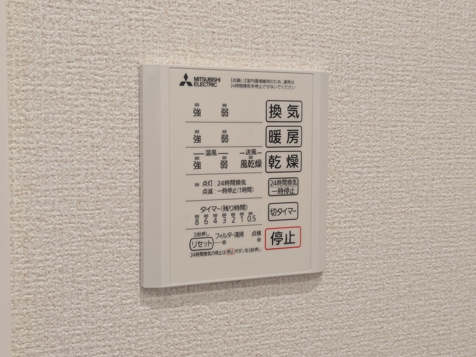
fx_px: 701
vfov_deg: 28.6
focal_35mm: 51
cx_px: 238
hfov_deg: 37.5
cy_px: 178
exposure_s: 1/30
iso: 67
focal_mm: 5.43
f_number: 1.89
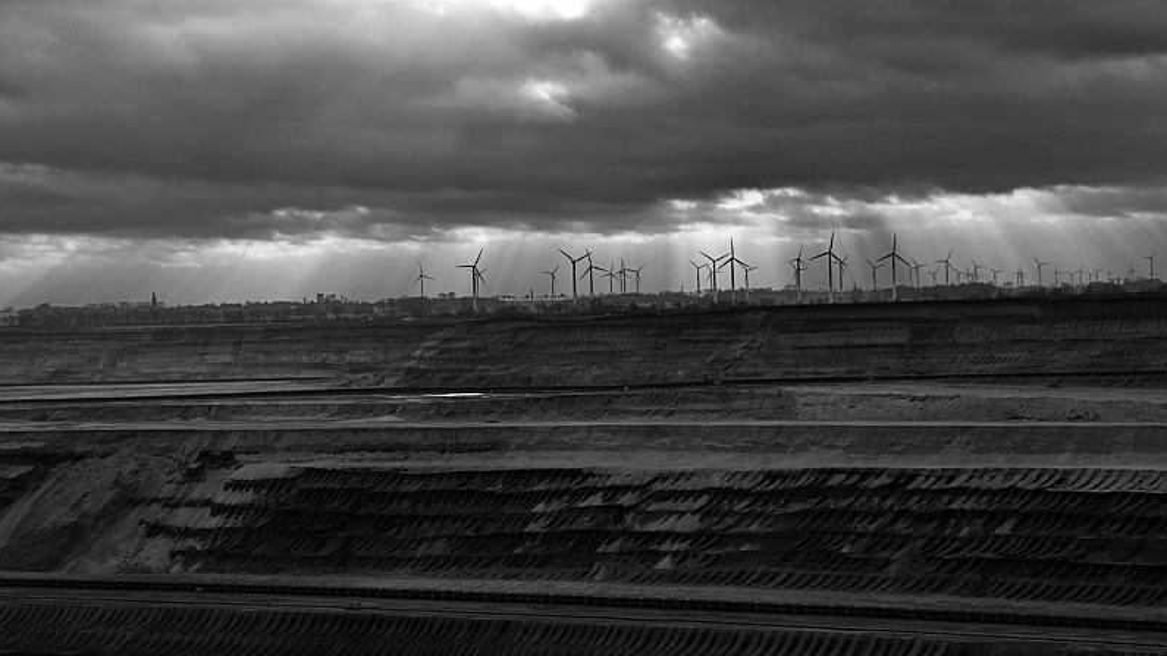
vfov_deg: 14.2
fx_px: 2630
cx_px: 608
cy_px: 253
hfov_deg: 25.0
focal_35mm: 85
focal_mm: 42
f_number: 8
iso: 125
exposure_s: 1/250
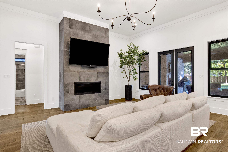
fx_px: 114
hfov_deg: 90.0
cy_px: 76
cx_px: 114
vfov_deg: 67.4
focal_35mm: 18
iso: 200
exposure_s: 1/2.5
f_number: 11
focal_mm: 18
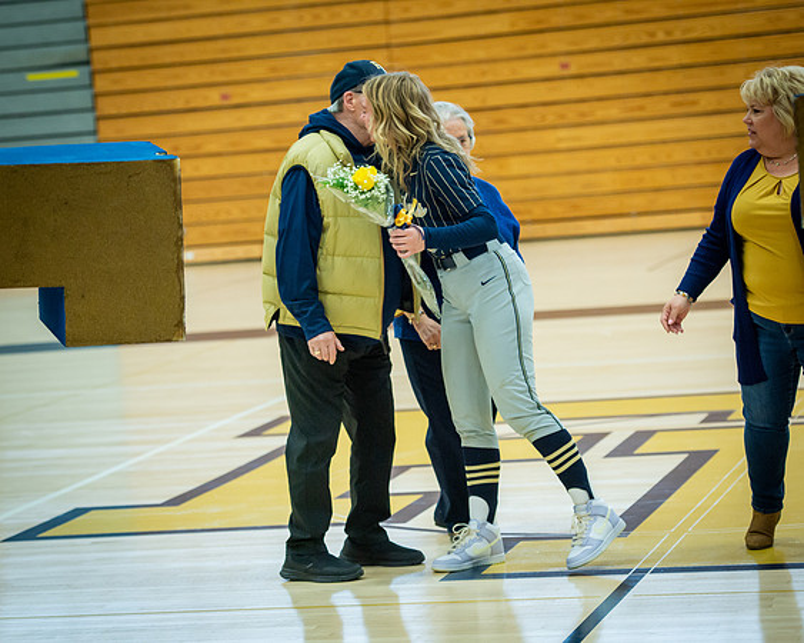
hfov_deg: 15.2
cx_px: 317
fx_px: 3005
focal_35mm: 126
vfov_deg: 12.2
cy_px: 361
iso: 2200
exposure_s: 1/200
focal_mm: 100
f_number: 4
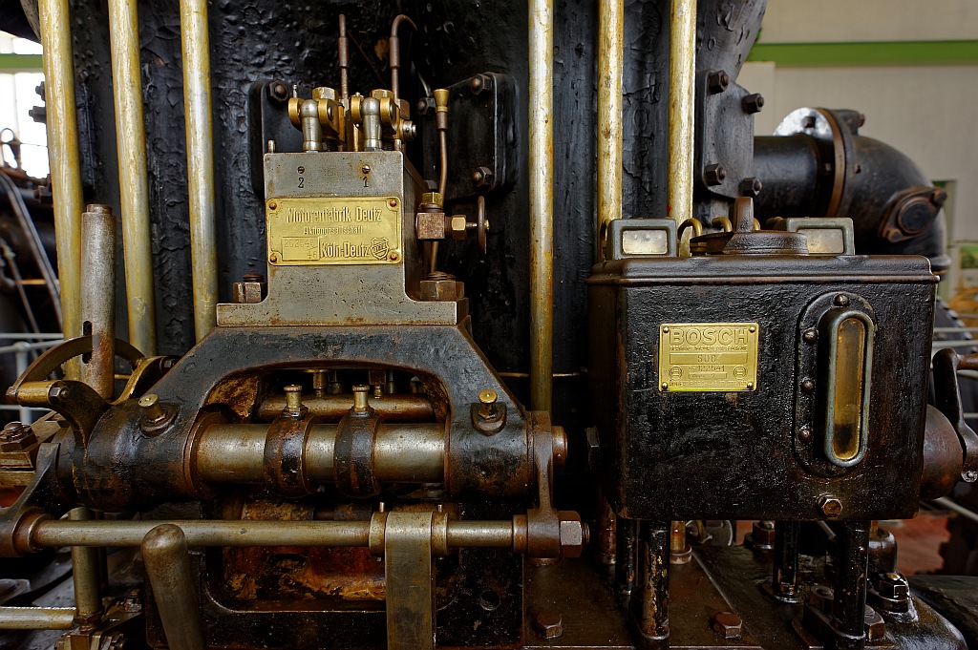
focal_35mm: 20
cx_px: 489
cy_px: 325
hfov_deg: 84.0
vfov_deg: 61.8
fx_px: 543
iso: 200
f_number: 6.3
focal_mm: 20
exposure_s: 1/25
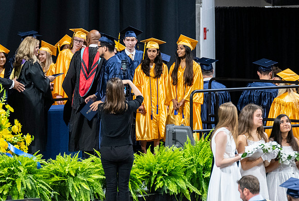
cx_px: 192
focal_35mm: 404
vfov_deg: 3.4
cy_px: 101
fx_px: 3361
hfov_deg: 5.1
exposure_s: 1/200
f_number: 4
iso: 2000
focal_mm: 200
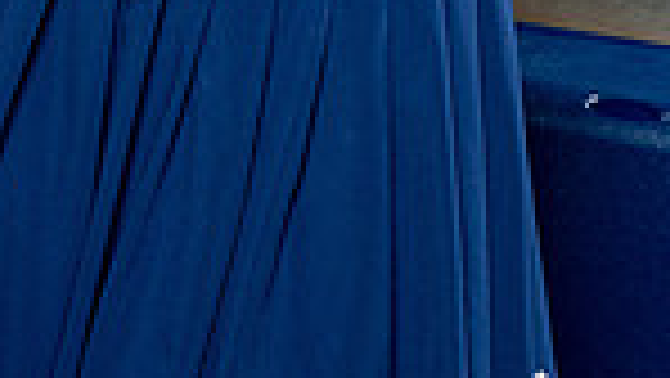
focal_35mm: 205
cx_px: 229
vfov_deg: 5.7
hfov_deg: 10.5
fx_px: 3644
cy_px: -490
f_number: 8
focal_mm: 65
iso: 320
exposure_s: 1/250
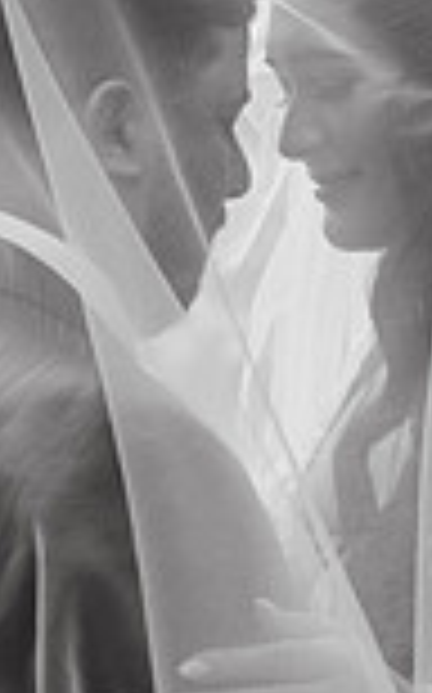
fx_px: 2812
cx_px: 122
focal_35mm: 149
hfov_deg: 8.8
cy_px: 72
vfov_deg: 13.9
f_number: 3.5
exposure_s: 1/125
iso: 800
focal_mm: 50
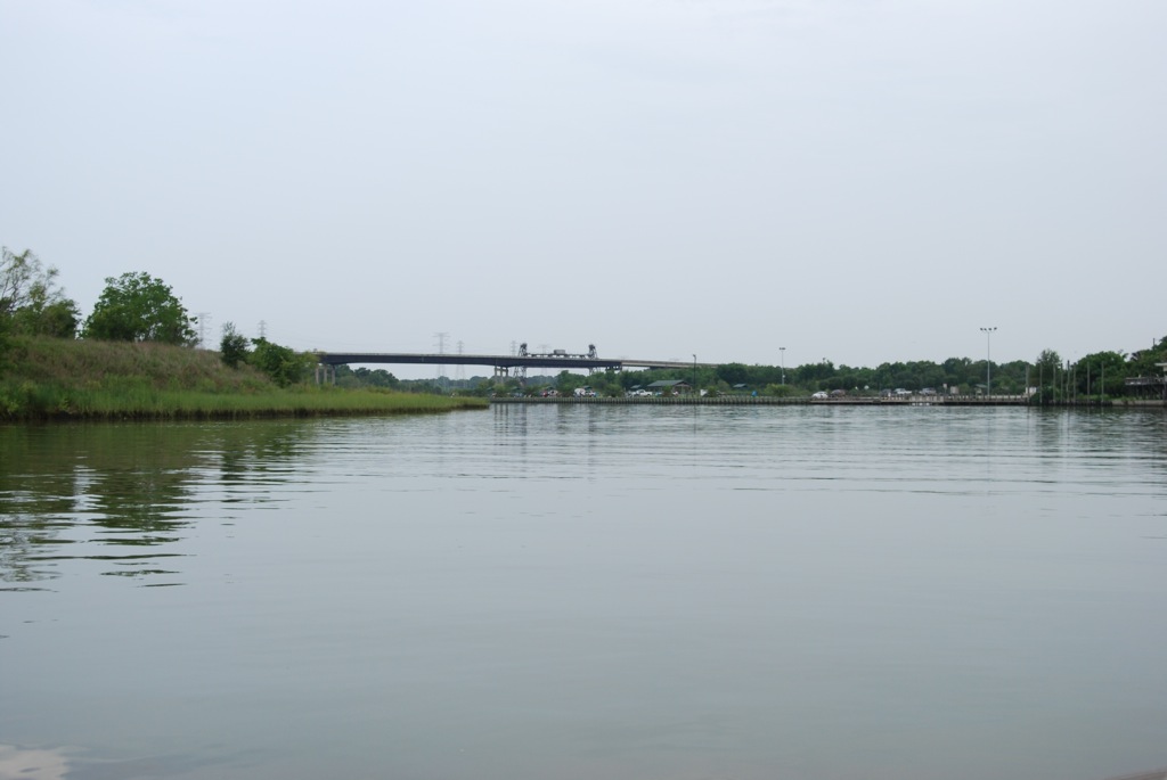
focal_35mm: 42
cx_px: 584
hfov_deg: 46.4
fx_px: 1363
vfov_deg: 32.0
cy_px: 390
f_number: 5.6
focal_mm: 28
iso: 200
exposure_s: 1/125
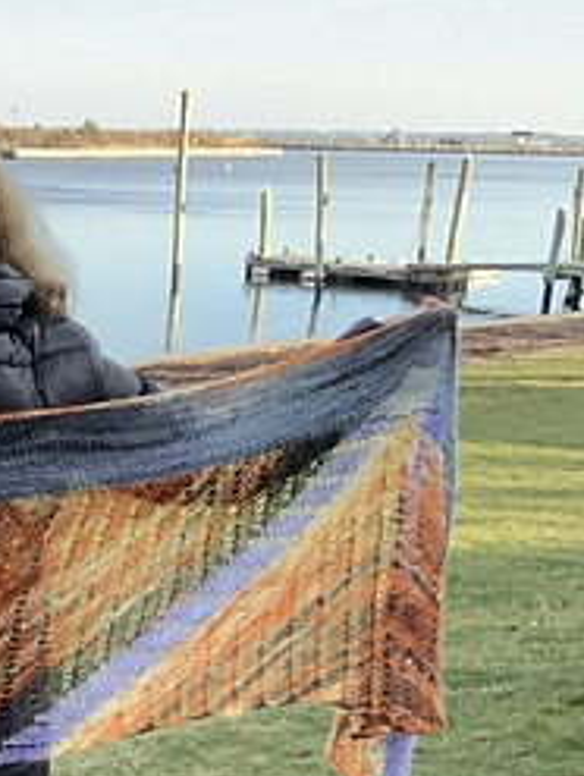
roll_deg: +0.8
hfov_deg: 18.9
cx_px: -66
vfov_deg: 24.3
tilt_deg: -24.4
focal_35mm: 75
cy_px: 842
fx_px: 1683
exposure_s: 1/269
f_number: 1.8
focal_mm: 3
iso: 16
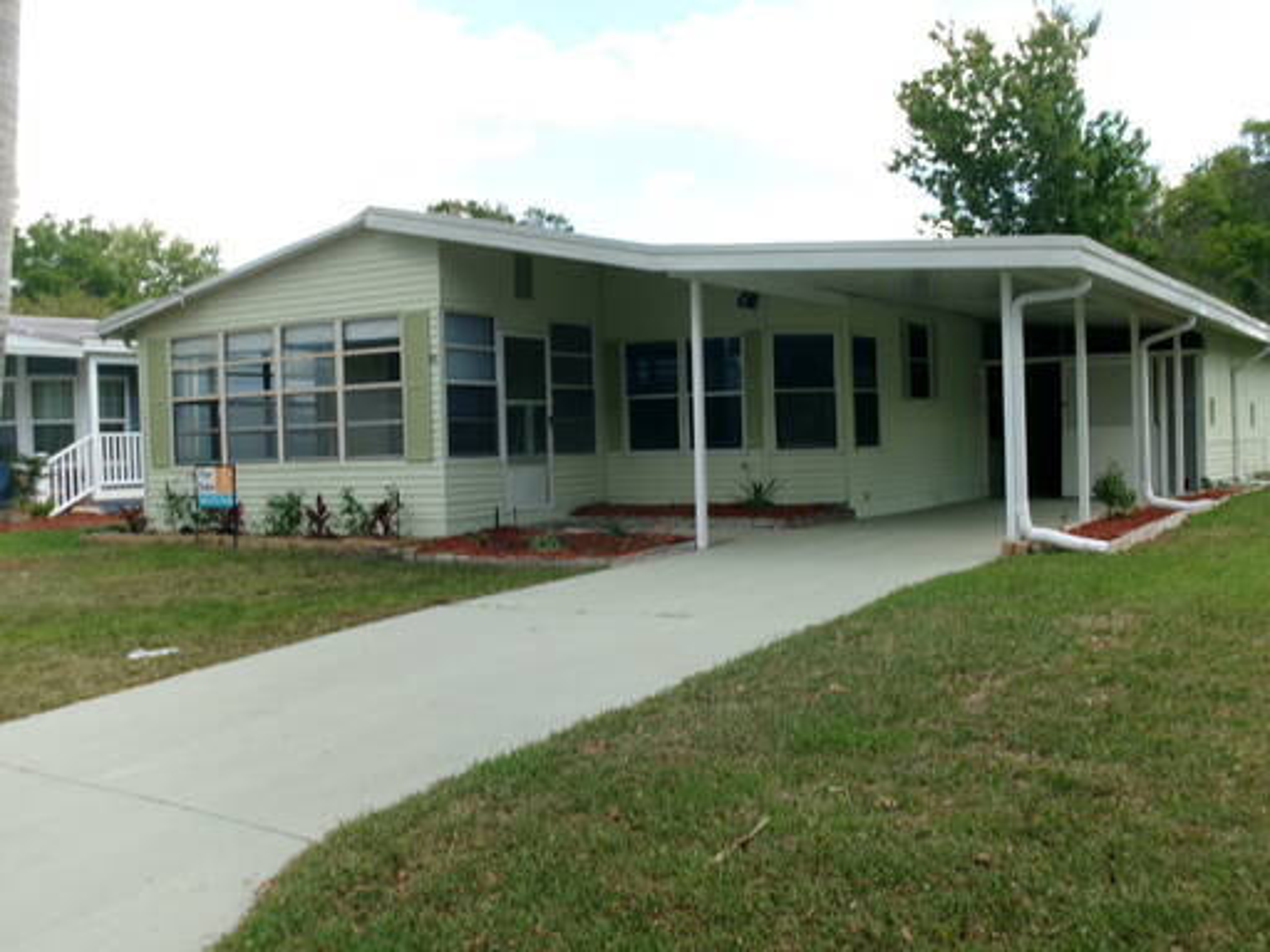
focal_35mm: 43
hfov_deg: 43.9
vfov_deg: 33.6
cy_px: 476
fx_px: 1578
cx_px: 635
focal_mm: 7.8
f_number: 12.5
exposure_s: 1/40
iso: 100
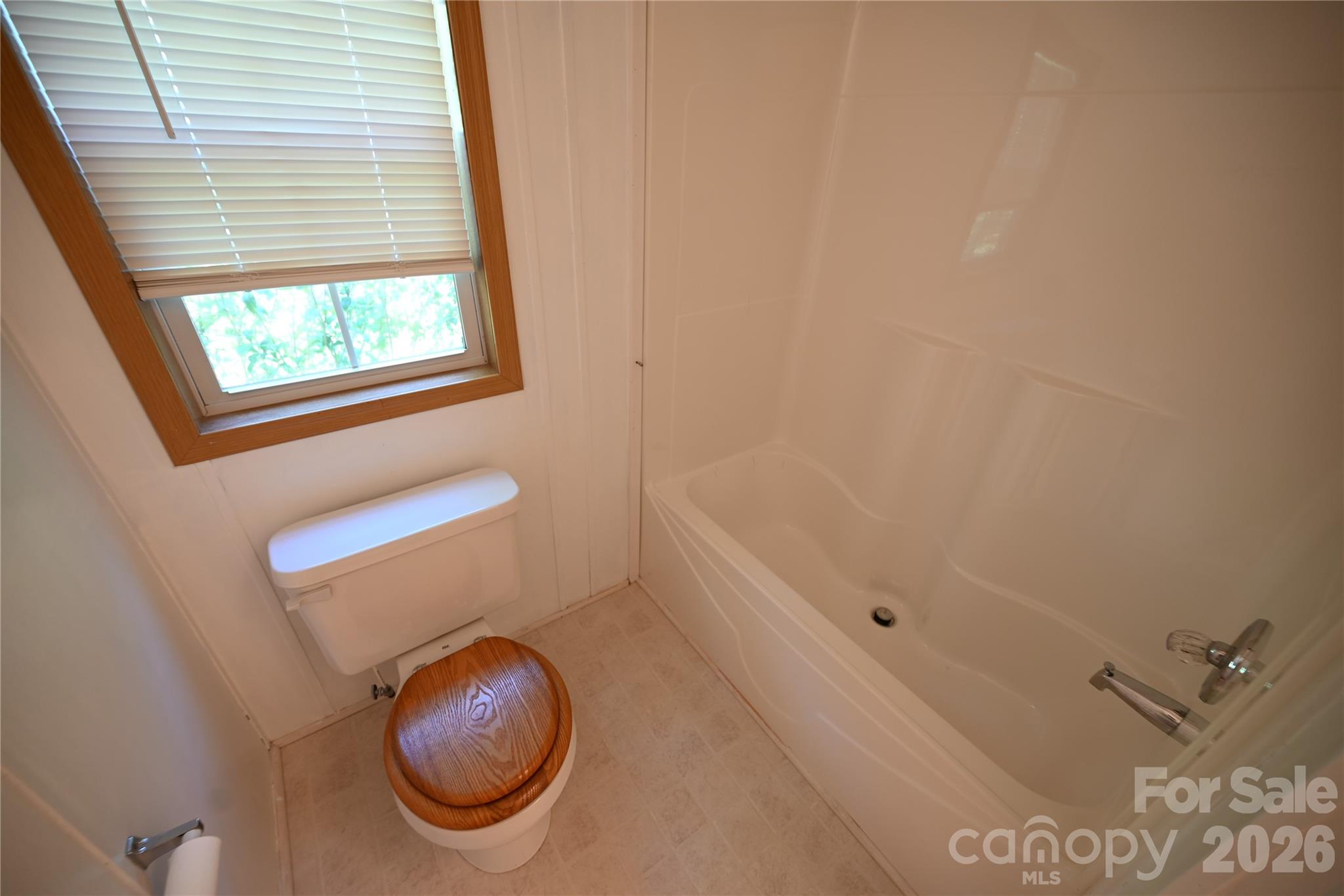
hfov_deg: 104.2
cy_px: 448
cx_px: 672
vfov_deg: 81.2
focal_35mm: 14
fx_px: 523
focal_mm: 14
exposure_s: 1/4
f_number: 4
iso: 100
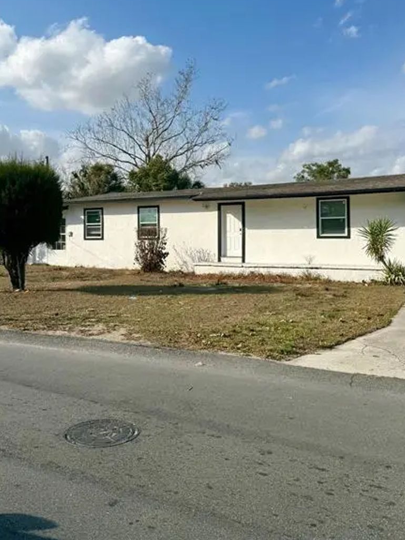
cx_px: 185
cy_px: 226
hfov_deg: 44.1
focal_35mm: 32
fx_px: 499
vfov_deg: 56.5
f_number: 1.78
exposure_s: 1/6711
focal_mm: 6.76
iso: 80
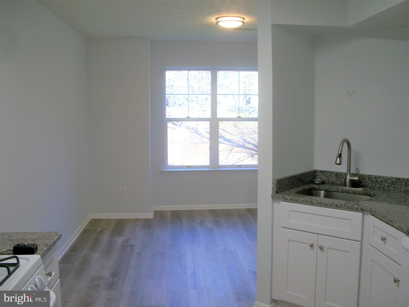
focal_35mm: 35
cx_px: 204
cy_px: 154
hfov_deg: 52.6
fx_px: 414
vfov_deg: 40.7
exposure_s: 1/40
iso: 80
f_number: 3.1
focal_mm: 6.3
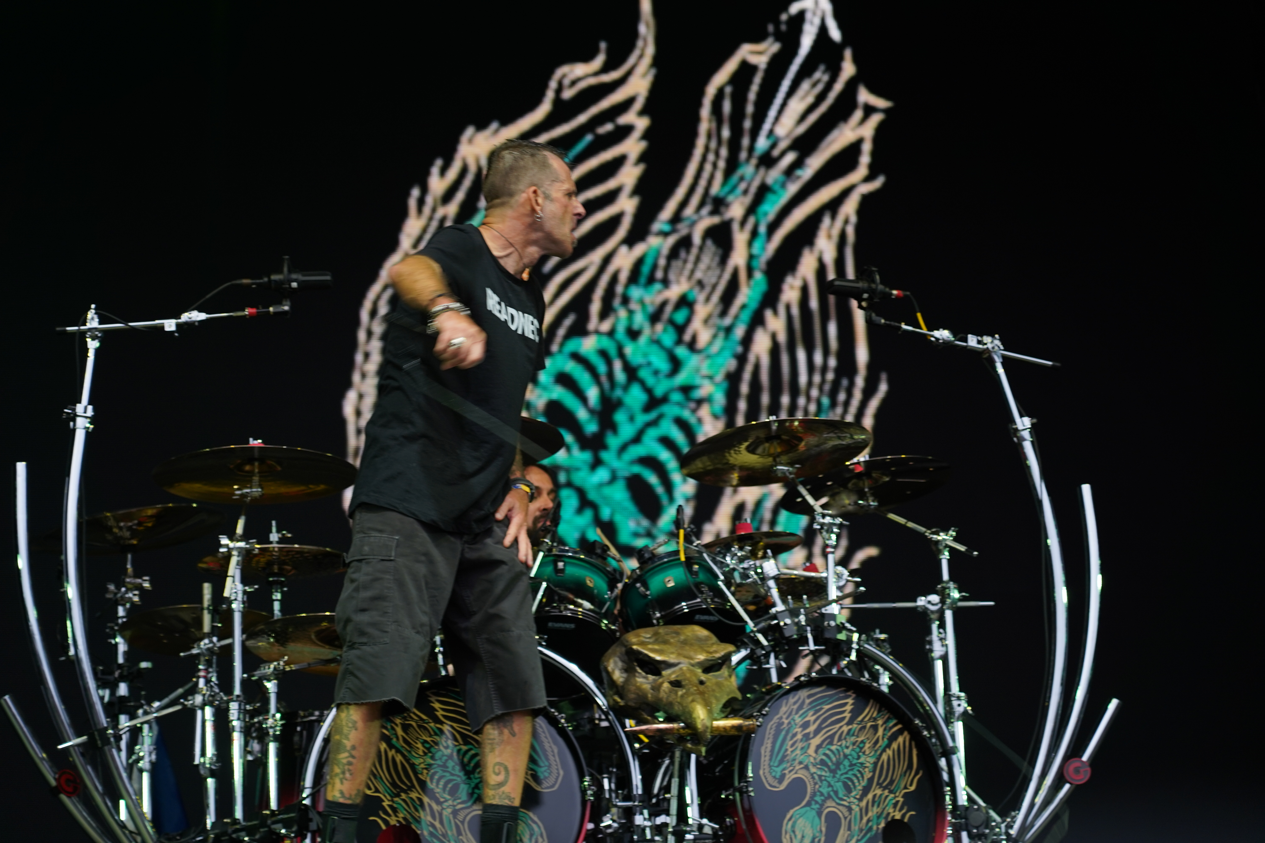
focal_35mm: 105
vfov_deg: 13.0
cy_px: 422
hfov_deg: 19.5
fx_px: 3689
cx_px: 632
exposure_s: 1/125
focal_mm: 105
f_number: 4
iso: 250
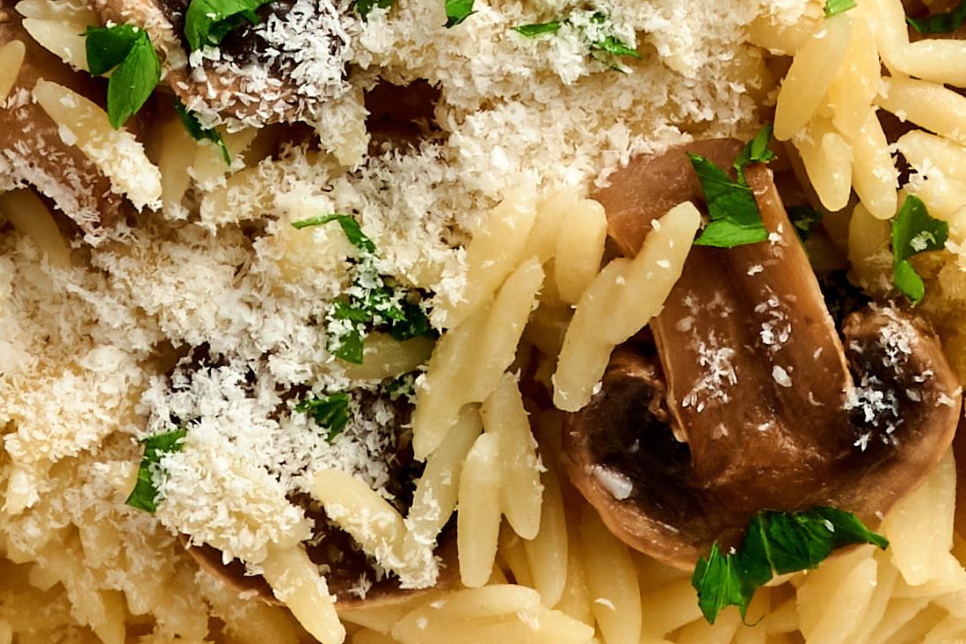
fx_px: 13305
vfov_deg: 2.8
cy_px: -247
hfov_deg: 4.2
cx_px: 629
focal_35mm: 496
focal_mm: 60
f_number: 11
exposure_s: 1/160
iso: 160
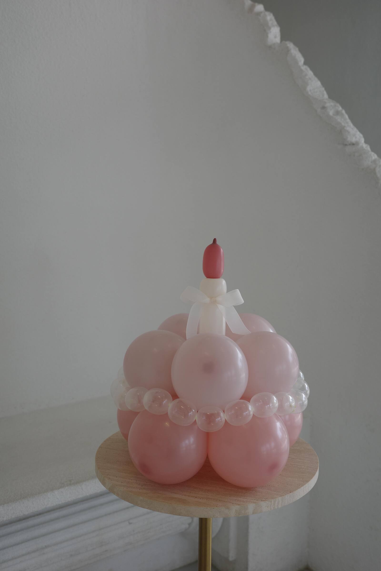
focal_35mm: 40
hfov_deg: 33.4
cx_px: 190
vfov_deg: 48.5
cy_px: 286
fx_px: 635
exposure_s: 1/250
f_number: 3.2
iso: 100
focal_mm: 26
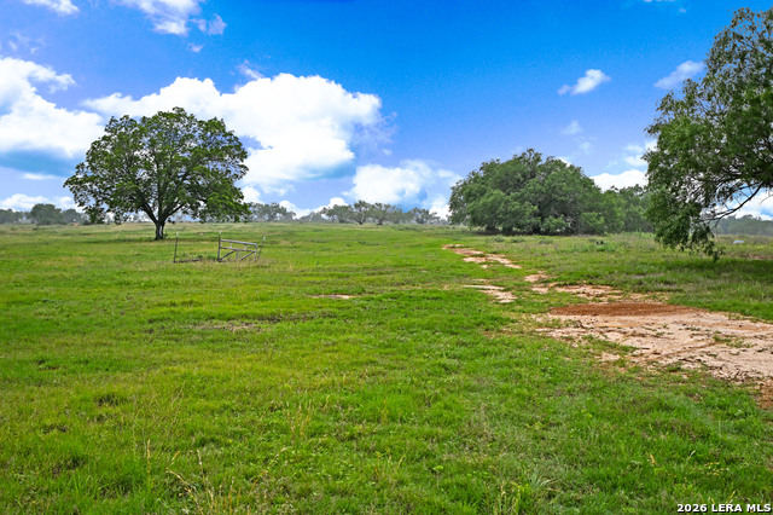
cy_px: 258
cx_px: 386
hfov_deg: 46.4
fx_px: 901
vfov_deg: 31.9
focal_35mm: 42
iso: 64
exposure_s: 1/125
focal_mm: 28
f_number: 5.6
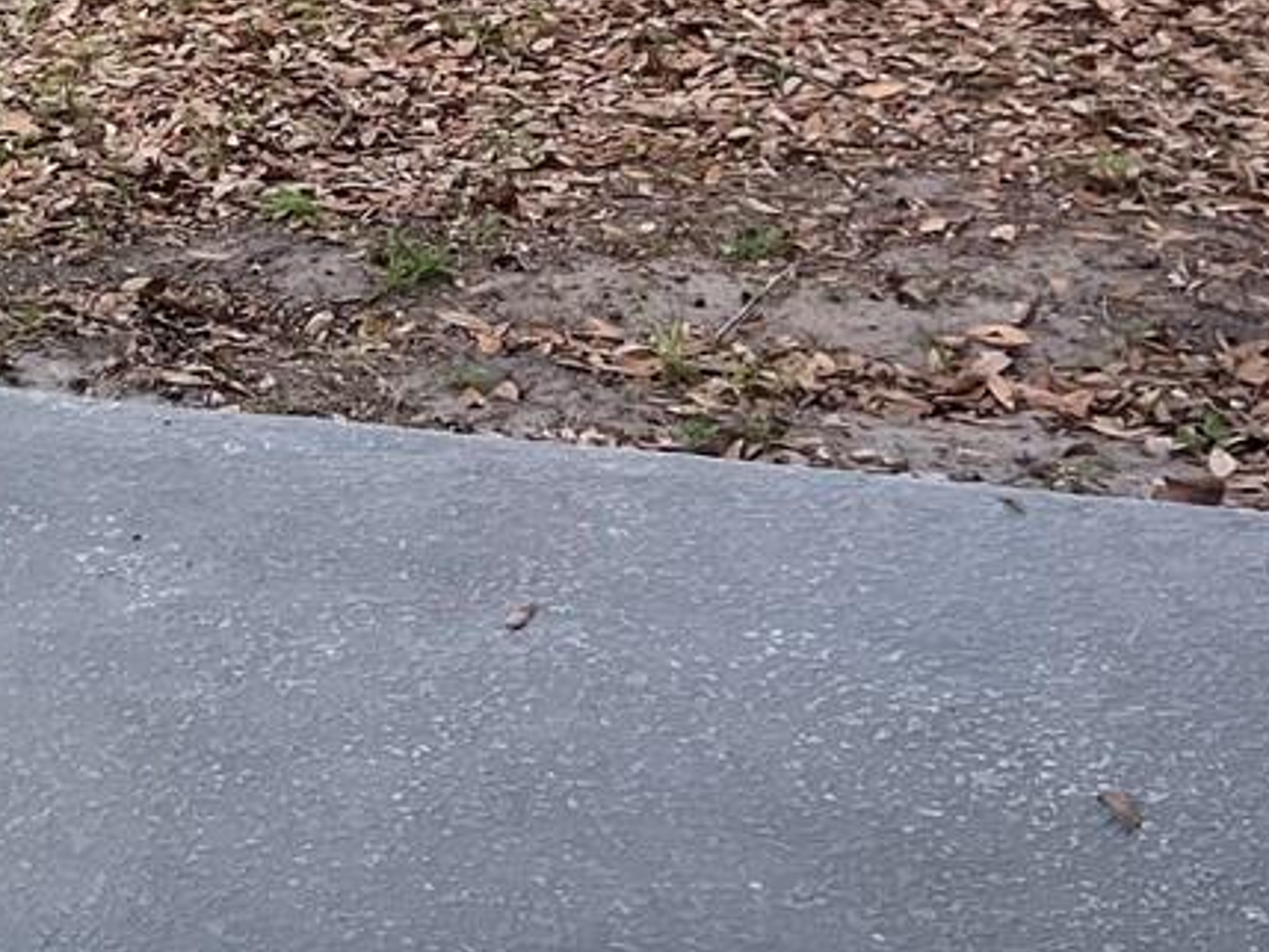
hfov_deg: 17.5
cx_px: -796
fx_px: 3557
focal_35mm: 97
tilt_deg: -11.1
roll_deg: +5.2
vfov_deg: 14.7
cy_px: -225
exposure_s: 1/366
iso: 50
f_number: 1.6
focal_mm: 5.1
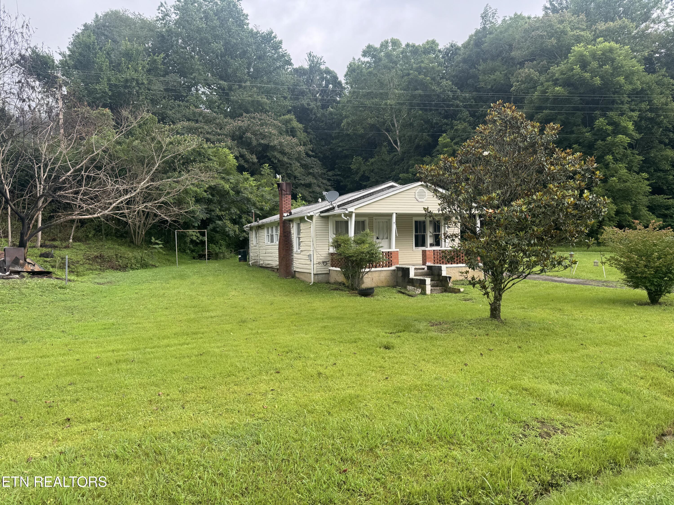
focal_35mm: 24
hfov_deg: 71.6
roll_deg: +1.3
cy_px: 252
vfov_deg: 56.8
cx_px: 337
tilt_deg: -2.3
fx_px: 467
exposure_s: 1/621
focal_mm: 6.76
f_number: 1.78
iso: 80
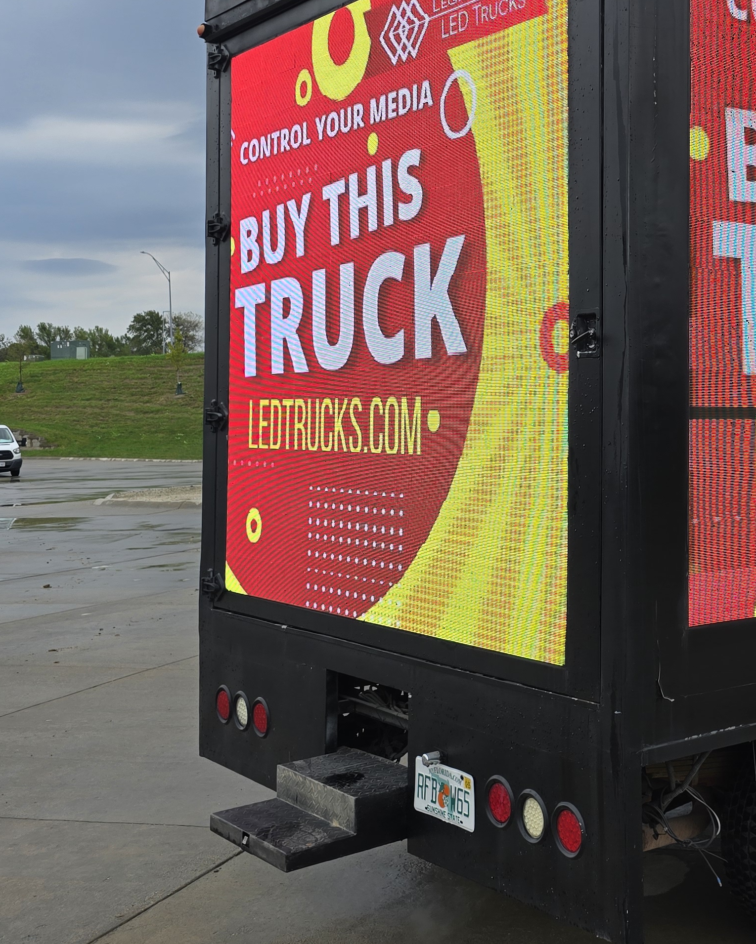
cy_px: 379
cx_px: 733
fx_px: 1314
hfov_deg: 30.2
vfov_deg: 39.4
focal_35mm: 47
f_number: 1.7
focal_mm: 6.3
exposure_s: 1/480
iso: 16
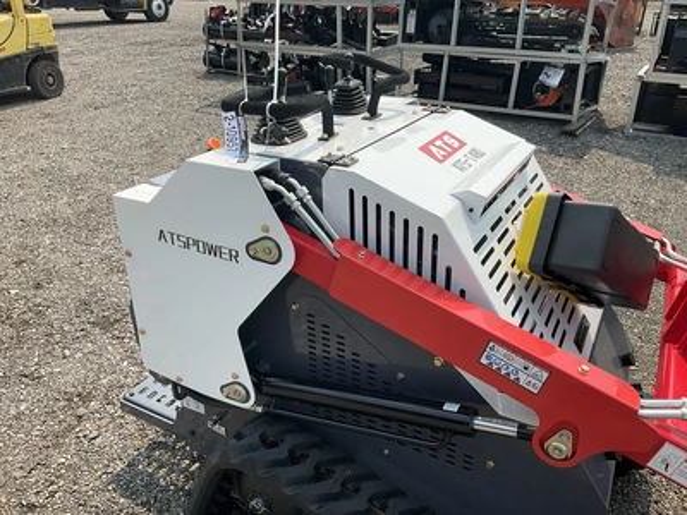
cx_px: 344
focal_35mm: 29
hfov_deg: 61.7
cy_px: 258
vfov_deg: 48.2
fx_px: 576
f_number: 1.8
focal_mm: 3
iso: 25
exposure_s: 1/1451
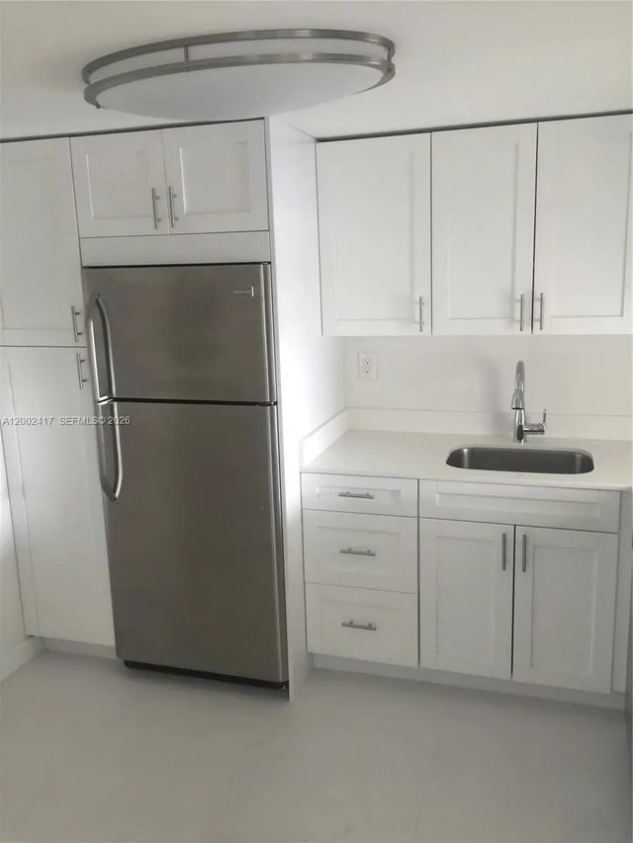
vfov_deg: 61.7
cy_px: 422
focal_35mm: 29
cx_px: 316
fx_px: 707
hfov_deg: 48.2
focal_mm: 4.15
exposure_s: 1/15
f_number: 2.2
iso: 50
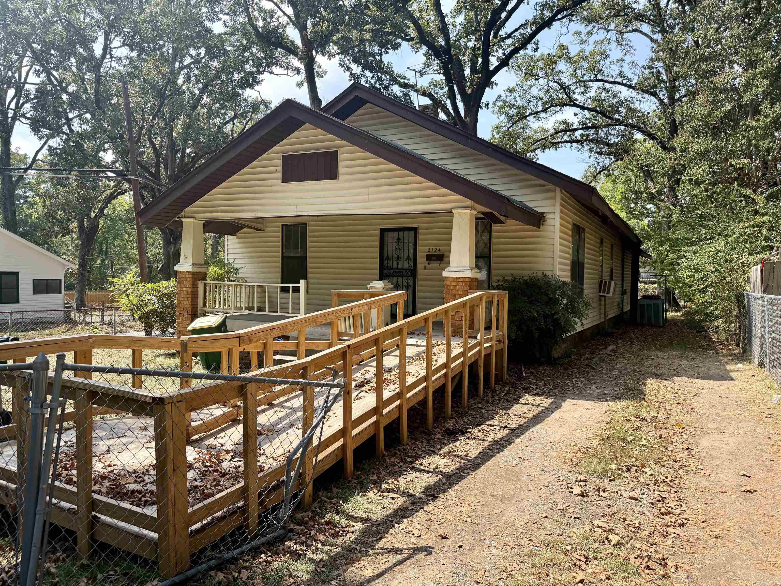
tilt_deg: -1.7
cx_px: 390
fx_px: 541
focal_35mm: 24
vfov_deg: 56.8
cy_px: 293
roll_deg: -1.2
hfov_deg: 71.6
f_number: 1.78
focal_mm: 6.76
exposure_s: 1/2801
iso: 100
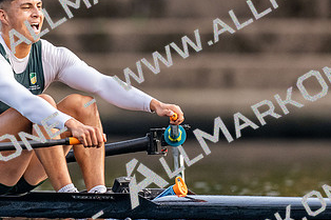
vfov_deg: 0.8
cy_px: 109
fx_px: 15282
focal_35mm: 1663
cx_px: 36
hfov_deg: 1.2
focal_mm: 600
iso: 1800
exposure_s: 1/2500
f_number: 4
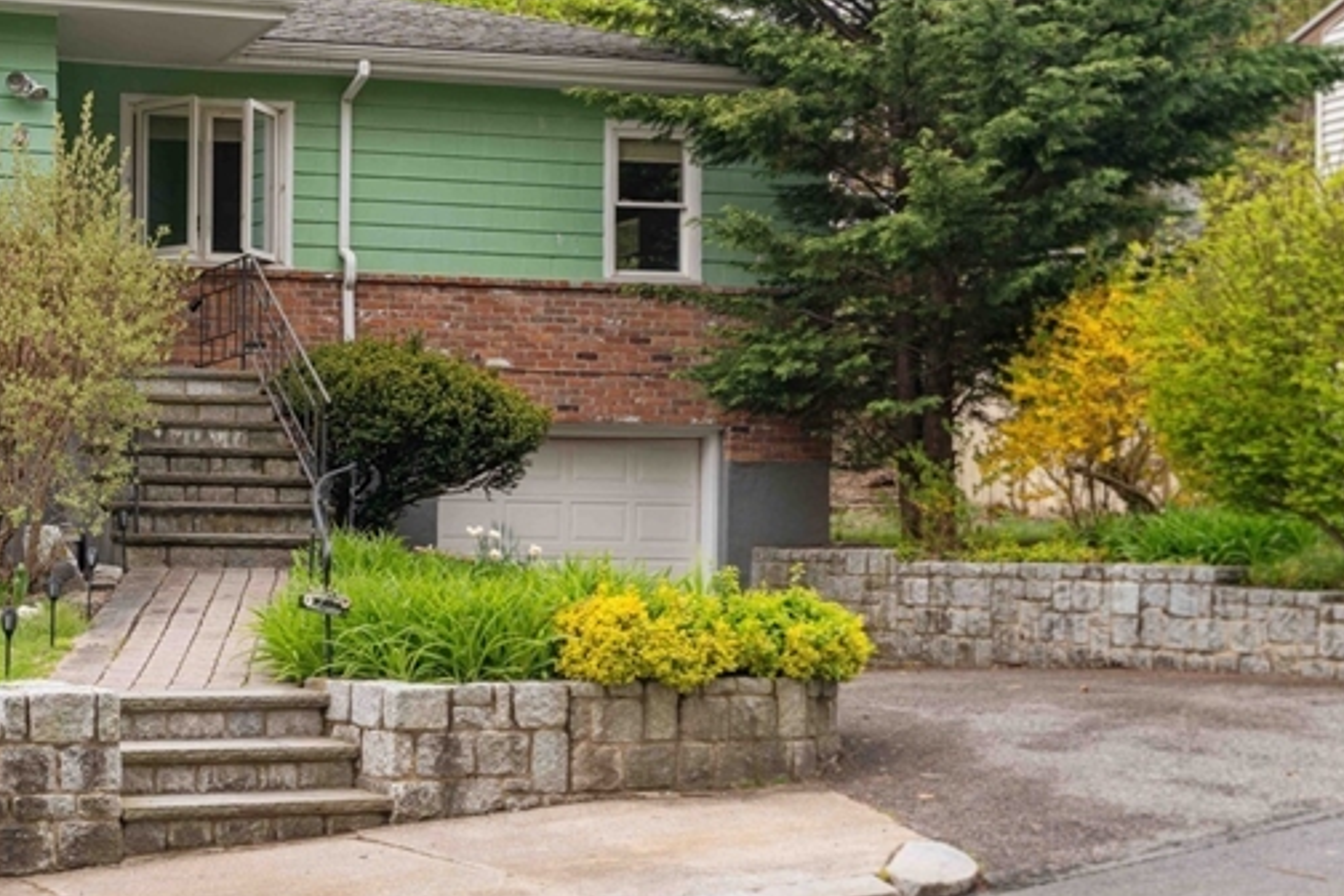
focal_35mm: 61
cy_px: 153
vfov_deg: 21.9
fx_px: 2277
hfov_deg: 31.0
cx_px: 67
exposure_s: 1/30
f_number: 10
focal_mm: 30
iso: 250
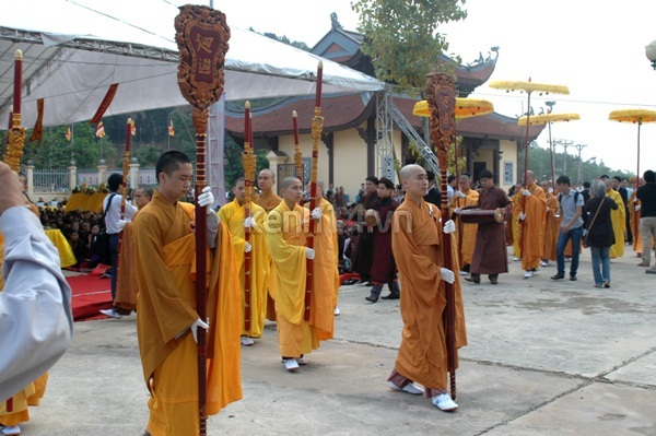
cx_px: 328
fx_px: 765
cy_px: 218
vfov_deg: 31.8
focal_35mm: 42
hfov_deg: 46.4
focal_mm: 28
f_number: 10
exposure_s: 1/100
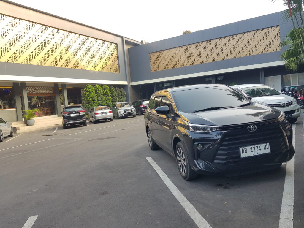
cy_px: 114
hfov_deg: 67.3
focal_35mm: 26
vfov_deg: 53.1
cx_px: 152
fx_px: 228
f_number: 1.7
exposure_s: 1/177
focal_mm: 4.3
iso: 40
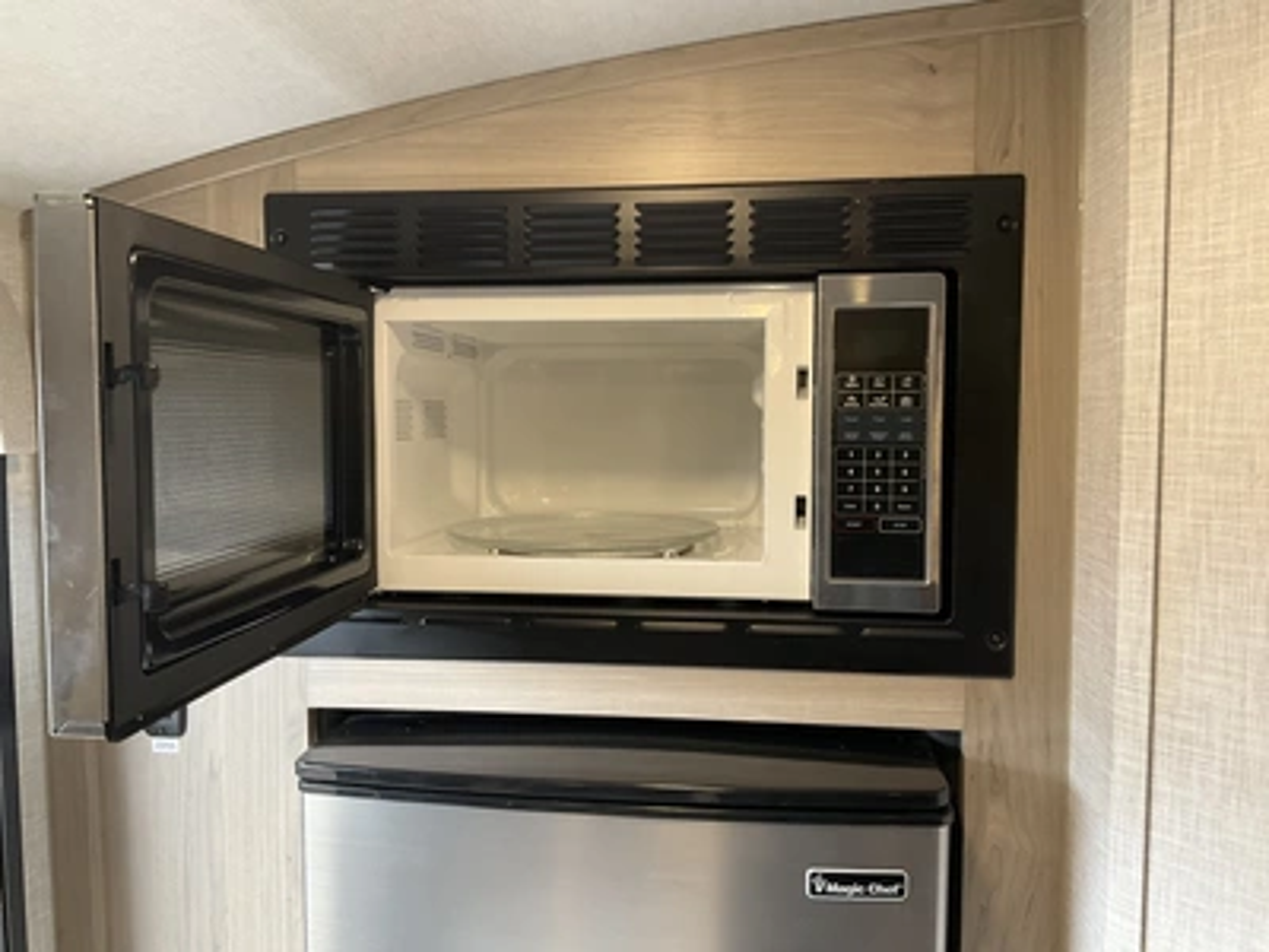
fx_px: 1063
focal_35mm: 29
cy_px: 476
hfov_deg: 61.7
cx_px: 634
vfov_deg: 48.2
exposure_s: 1/76
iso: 64
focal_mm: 3
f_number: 1.8
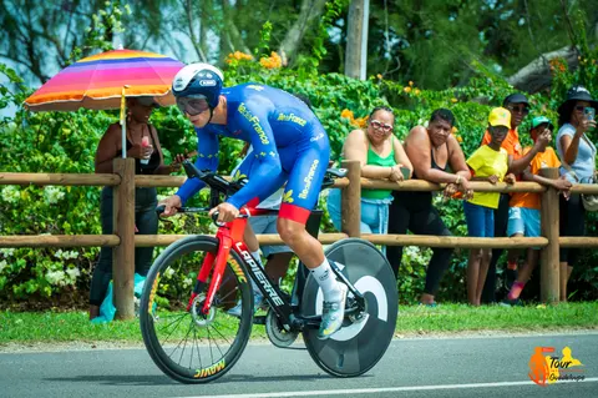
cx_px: 299
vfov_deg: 7.2
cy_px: 199
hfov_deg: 10.8
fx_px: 3153
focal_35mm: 190
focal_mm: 190
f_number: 7.1
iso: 1000
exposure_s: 1/1000
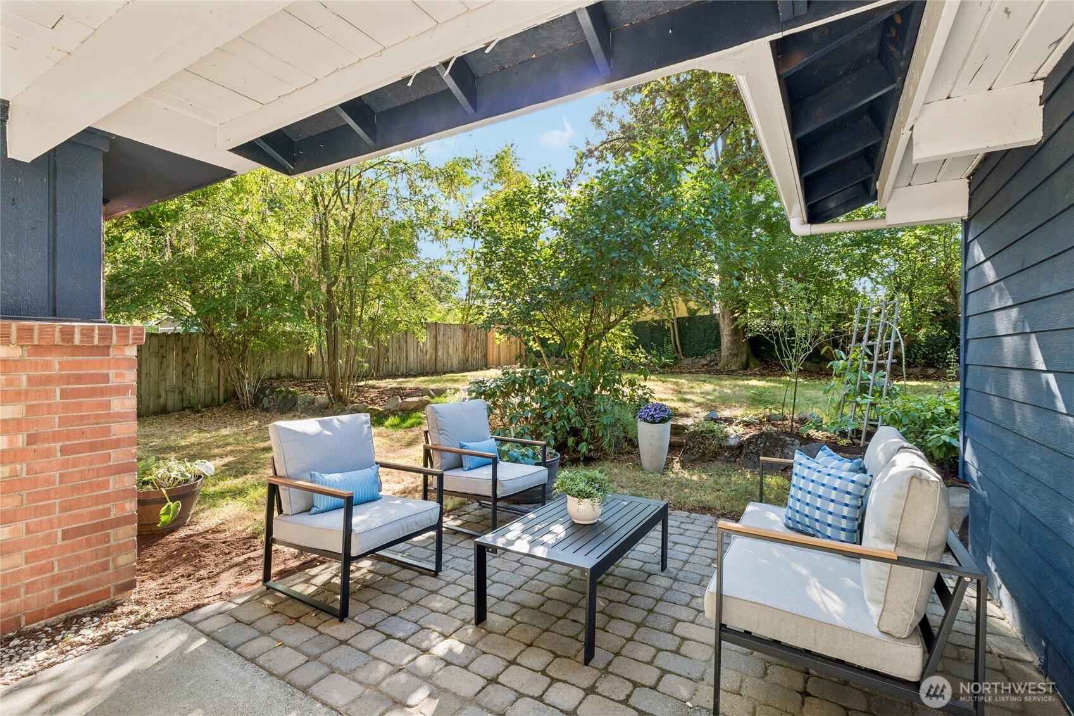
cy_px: 358
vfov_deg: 69.6
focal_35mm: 17
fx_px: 515
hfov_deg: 92.4
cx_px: 537
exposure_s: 1/25
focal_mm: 11.5
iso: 250
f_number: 9
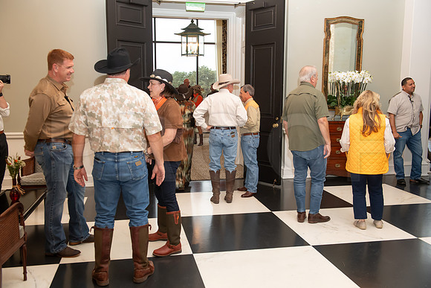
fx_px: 412
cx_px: 216
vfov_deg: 38.5
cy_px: 144
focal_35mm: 34
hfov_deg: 55.2
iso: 3200
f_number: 5
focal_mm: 34
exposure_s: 1/100
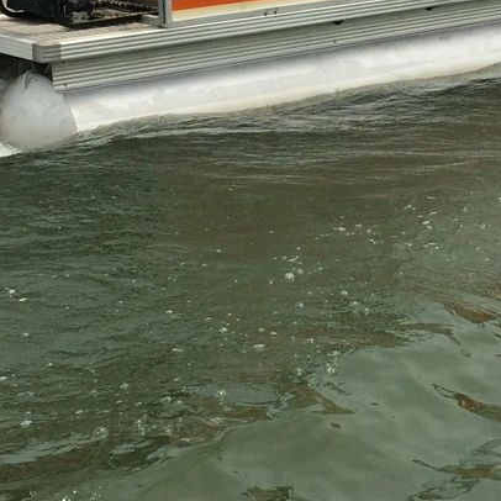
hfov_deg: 18.3
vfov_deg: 18.1
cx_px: 395
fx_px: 1539
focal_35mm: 94
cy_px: 32
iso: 40
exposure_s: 1/3731
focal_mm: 4.12
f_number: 2.2
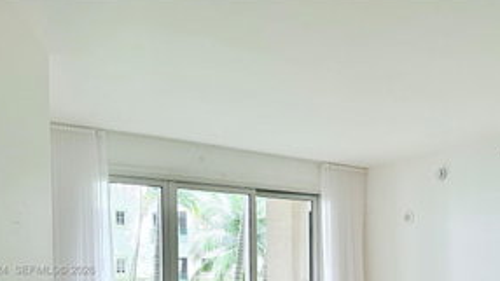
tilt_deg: -1.4
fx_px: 517
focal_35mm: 39
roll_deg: +0.5
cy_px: 271
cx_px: 323
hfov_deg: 50.9
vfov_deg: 28.8
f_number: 1.78
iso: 200
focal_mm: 6.76
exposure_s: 1/218
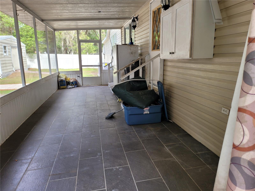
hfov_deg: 67.3
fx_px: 192
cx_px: 128
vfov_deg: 53.1
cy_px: 96
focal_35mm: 26
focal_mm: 5
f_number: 1.8
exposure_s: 1/100
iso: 64
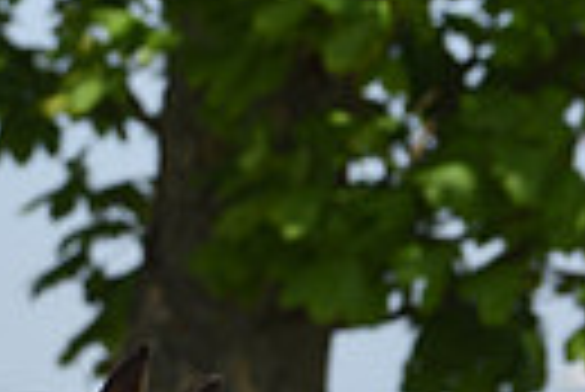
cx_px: -666
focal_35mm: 689
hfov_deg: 3.0
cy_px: 728
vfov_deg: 2.0
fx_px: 11209
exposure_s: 1/2500
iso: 400
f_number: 5.6
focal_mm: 155
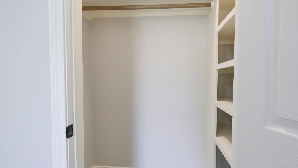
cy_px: 88
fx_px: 142
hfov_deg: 92.5
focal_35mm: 18
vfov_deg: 61.0
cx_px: 160
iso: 1600
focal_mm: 7
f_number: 4
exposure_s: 1/60
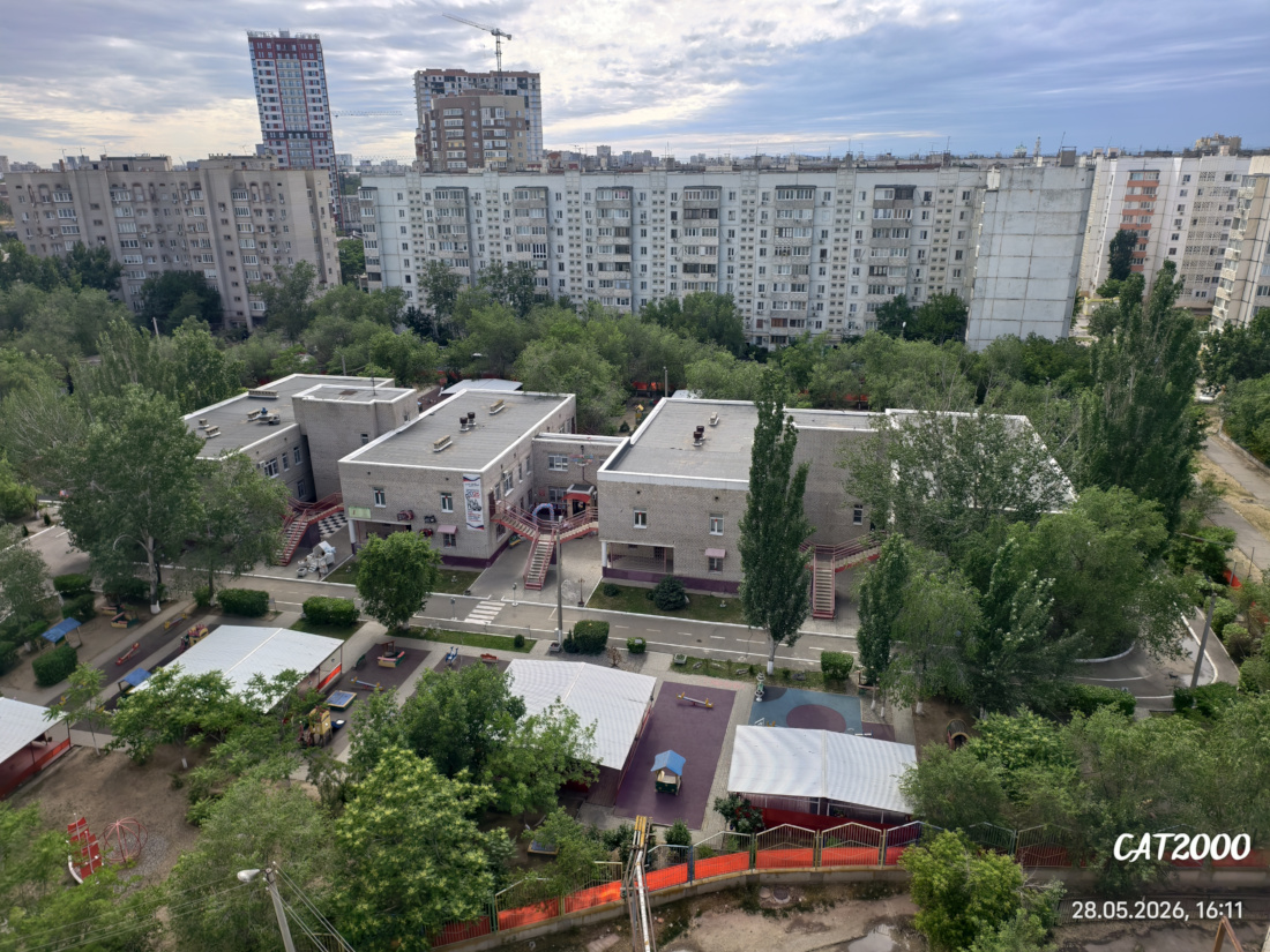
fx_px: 844
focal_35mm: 23
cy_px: 476
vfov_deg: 58.9
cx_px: 635
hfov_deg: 73.9
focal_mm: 6.54
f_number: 1.57
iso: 72
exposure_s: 1/3460
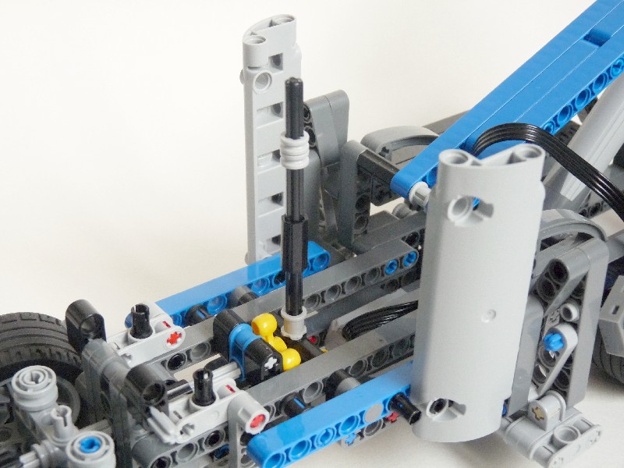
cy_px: 234
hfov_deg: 31.7
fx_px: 1100
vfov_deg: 24.0
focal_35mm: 61
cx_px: 312
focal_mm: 10.8
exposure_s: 1/30
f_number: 3.2
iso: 400
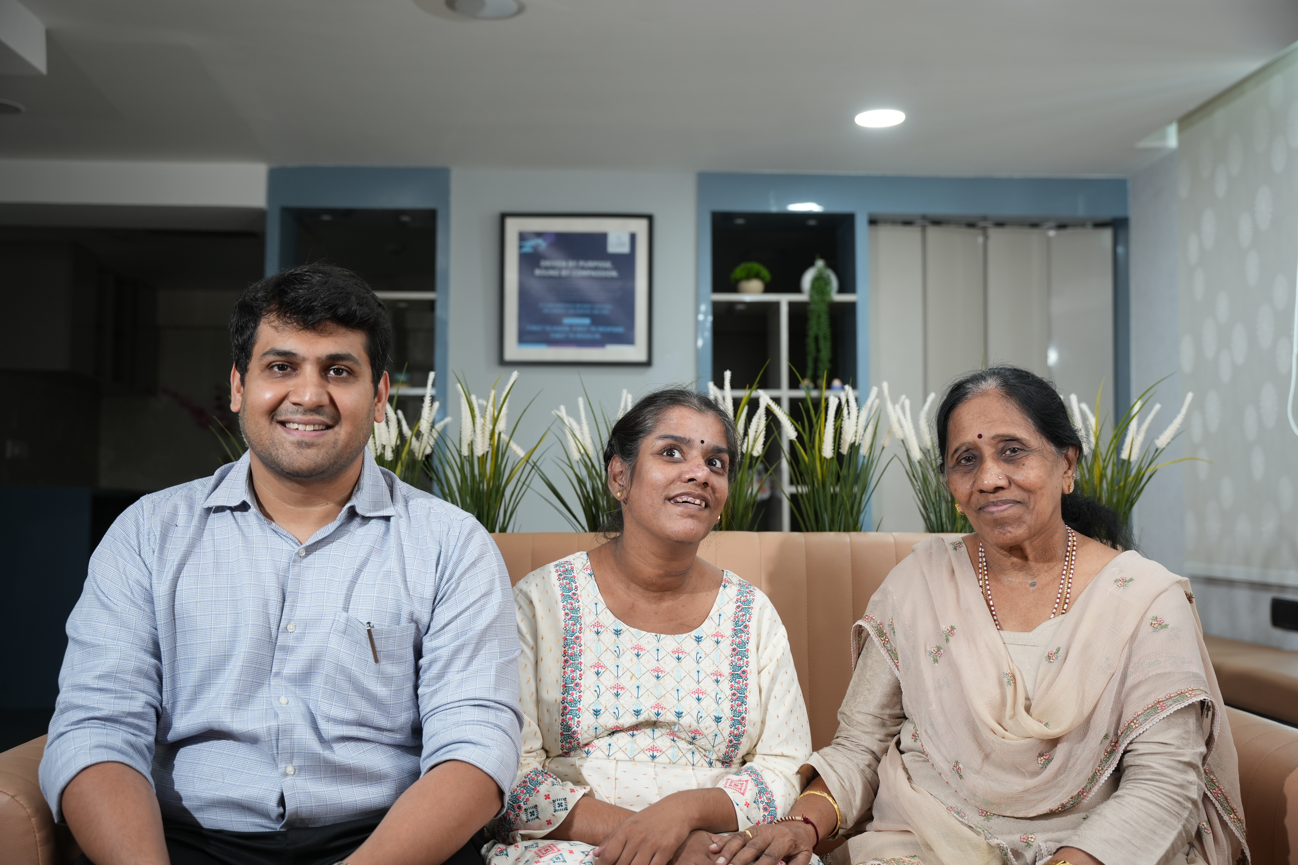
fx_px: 1381
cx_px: 649
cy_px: 432
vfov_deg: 34.8
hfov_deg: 50.3
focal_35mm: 38
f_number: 3.5
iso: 500
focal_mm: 38.3
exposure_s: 1/80
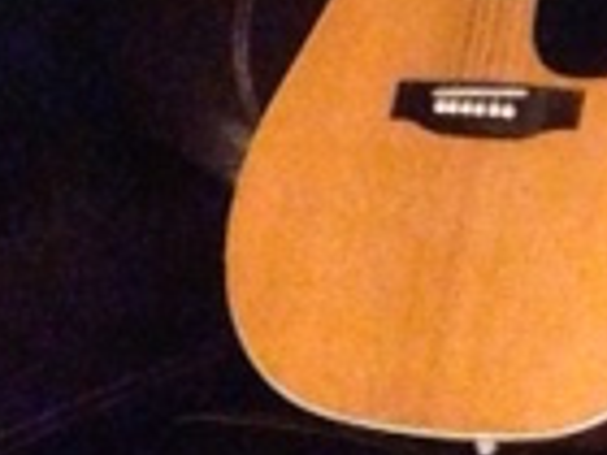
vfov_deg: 9.7
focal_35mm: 151
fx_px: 2648
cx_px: 1119
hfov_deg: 12.0
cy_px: -39
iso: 2000
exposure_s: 1/15
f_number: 2.4
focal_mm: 4.12
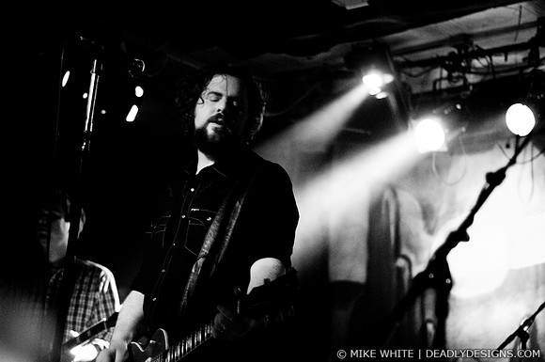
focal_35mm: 75
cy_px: 181
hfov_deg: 27.0
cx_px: 272
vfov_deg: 18.1
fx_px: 1134
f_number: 1.8
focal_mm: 50
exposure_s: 1/50
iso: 1000
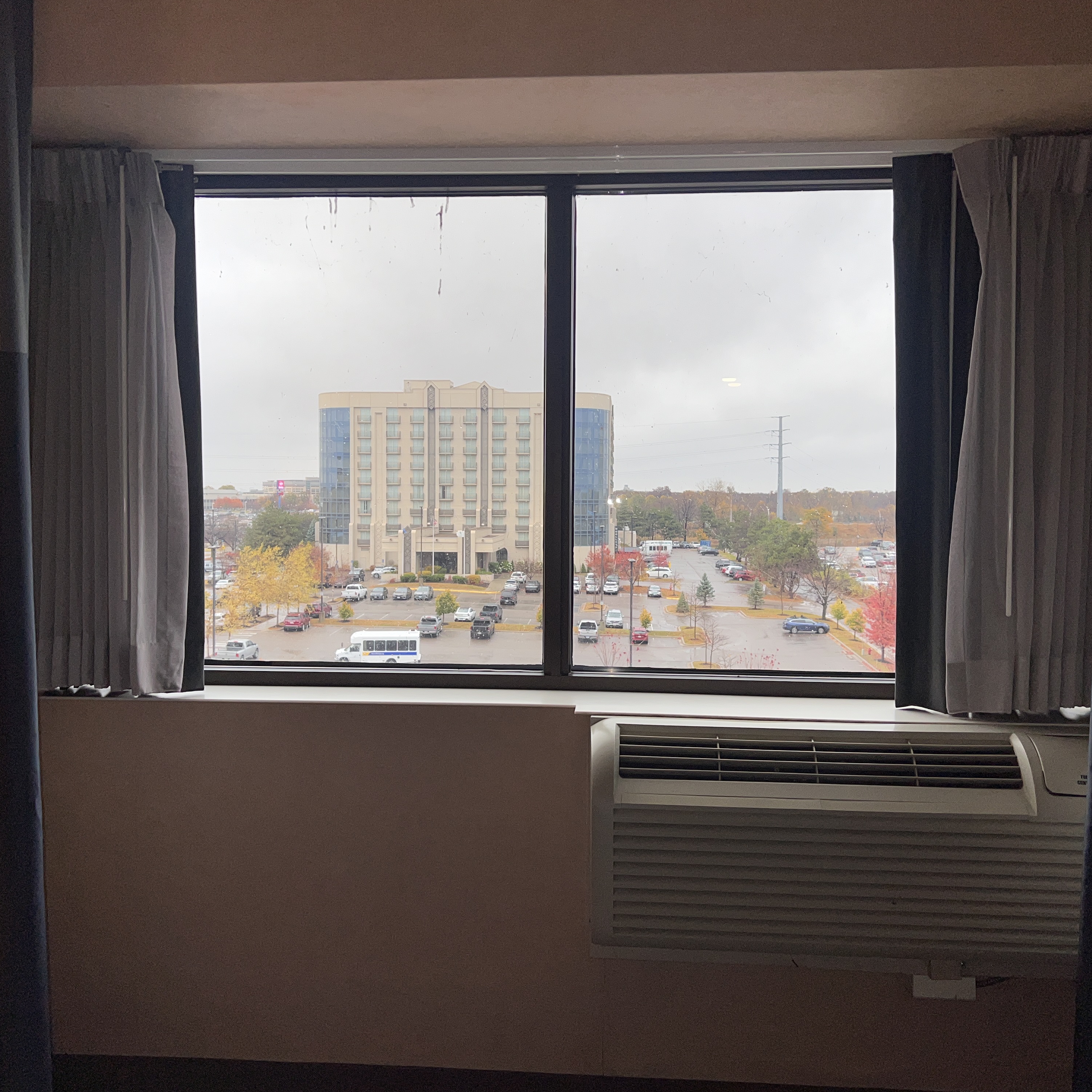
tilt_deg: -1.9
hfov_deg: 52.5
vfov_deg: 52.5
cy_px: 543
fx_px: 1106
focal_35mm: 31
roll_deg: -0.2
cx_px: 548
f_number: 1.5
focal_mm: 5.7
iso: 32
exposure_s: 1/379
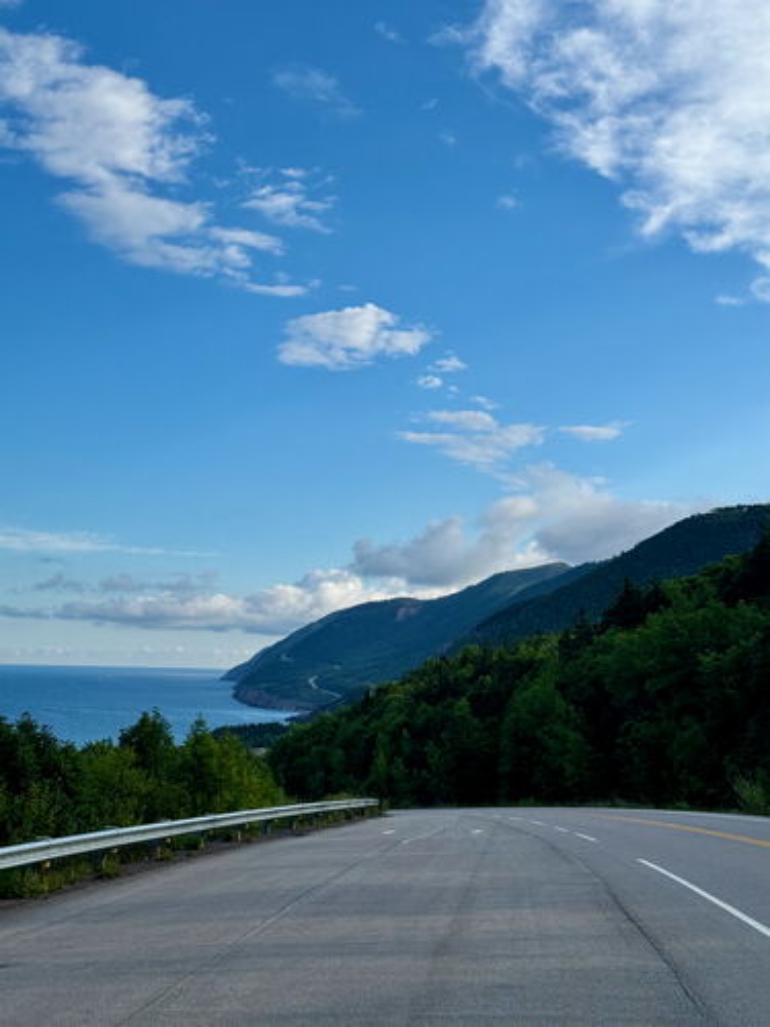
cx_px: 385
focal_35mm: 48
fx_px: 1424
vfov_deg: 39.7
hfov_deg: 30.3
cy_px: 514
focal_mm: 6.76
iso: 64
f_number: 1.78
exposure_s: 1/4310
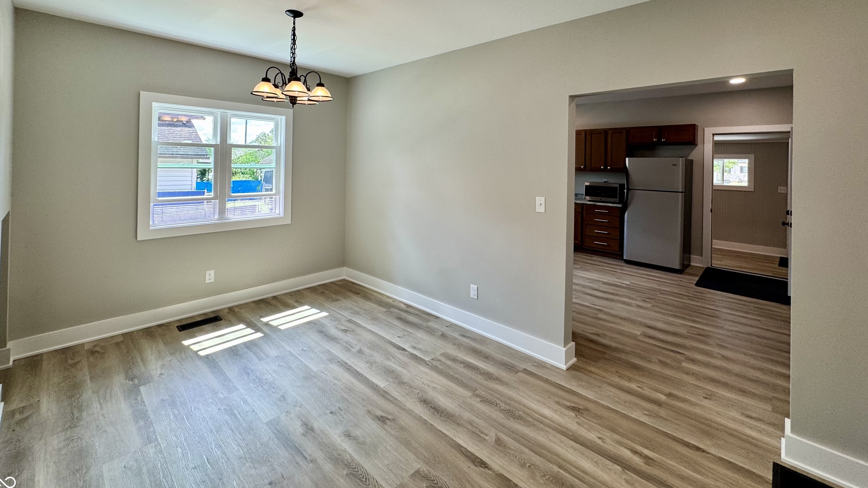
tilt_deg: +0.6
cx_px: 432
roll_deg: -0.9
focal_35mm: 16
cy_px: 162
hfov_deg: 99.4
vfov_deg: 65.3
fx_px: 368
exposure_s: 1/120
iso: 80
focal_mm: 2.22
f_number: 2.2
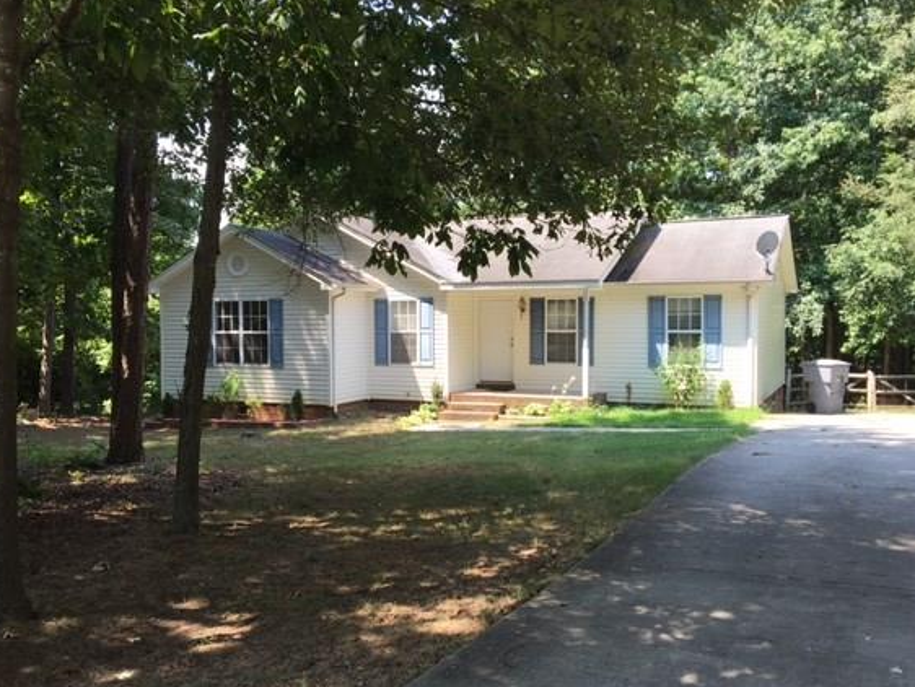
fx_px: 873
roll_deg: +1.0
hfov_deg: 55.3
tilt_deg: -1.7
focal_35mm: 33
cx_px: 446
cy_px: 353
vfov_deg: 43.0
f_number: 2.2
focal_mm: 4.15
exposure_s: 1/262
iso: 25
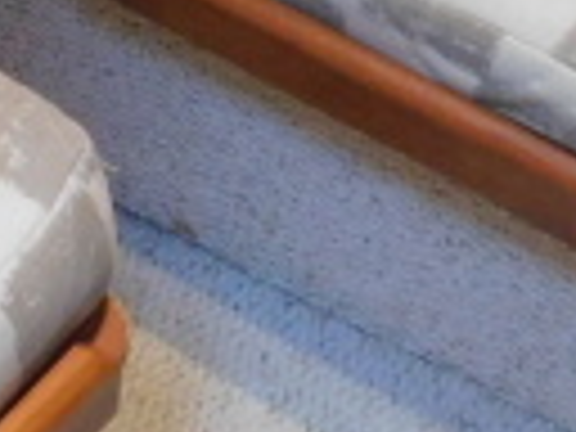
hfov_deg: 13.6
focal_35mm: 144
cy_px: -324
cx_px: 117
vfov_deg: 9.8
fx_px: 2396
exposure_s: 1/13
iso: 400
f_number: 3
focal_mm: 4
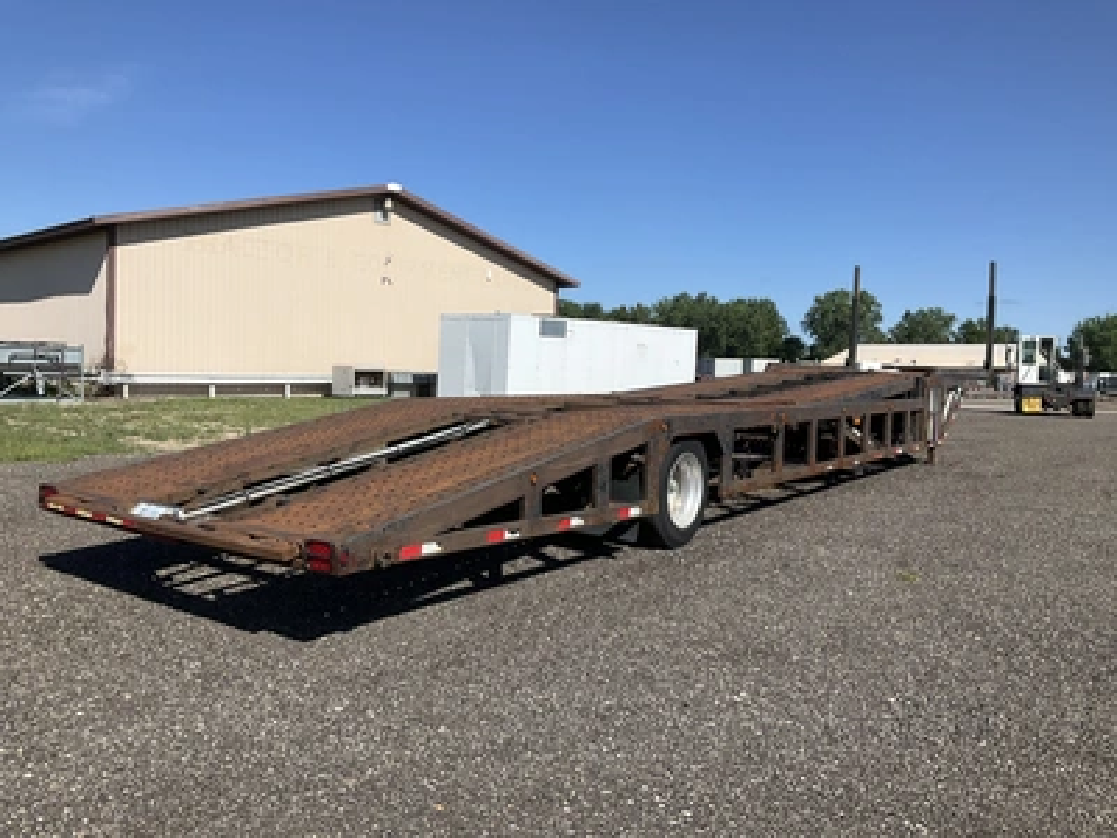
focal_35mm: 29
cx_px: 558
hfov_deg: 61.7
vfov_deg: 48.2
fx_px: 936
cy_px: 419
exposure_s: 1/2320
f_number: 1.8
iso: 25
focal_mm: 3
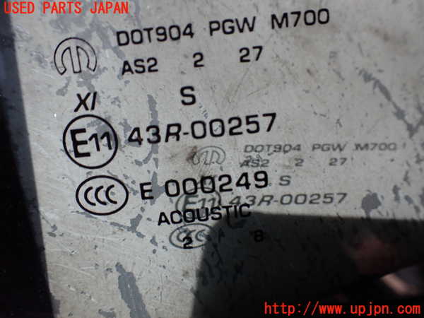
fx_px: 367
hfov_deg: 60.0
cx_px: 212
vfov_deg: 46.8
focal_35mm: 30
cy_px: 159
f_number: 9
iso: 100
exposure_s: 1/200
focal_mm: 5.4
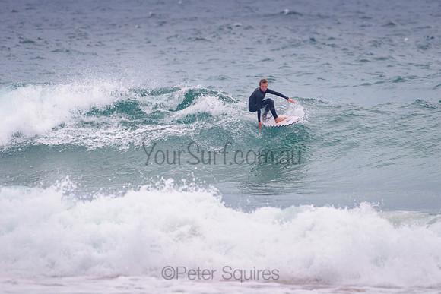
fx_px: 7510
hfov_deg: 3.4
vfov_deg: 2.2
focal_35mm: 613
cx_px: 268
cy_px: 114
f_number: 5.6
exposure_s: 1/2000
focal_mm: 500
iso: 1000
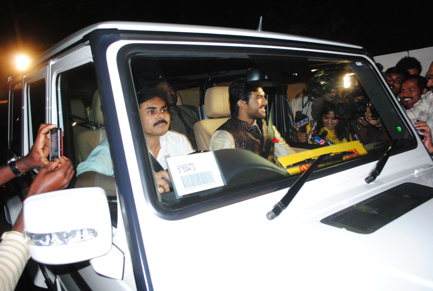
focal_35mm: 27
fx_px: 325
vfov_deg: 48.1
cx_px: 216
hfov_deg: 67.3
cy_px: 146
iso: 800
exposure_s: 1/60
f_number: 5
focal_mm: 18
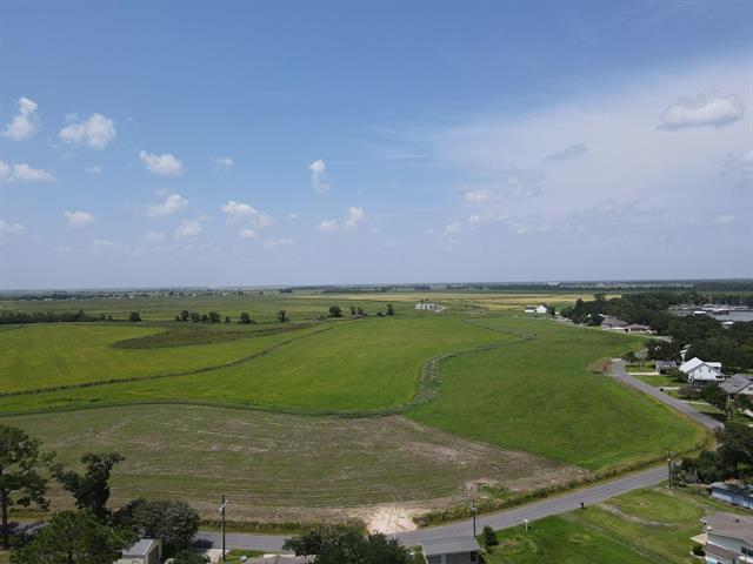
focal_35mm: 24
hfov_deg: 71.6
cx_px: 376
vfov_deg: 56.8
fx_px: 522
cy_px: 282
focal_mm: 4.5
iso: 100
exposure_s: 1/1000
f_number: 2.8
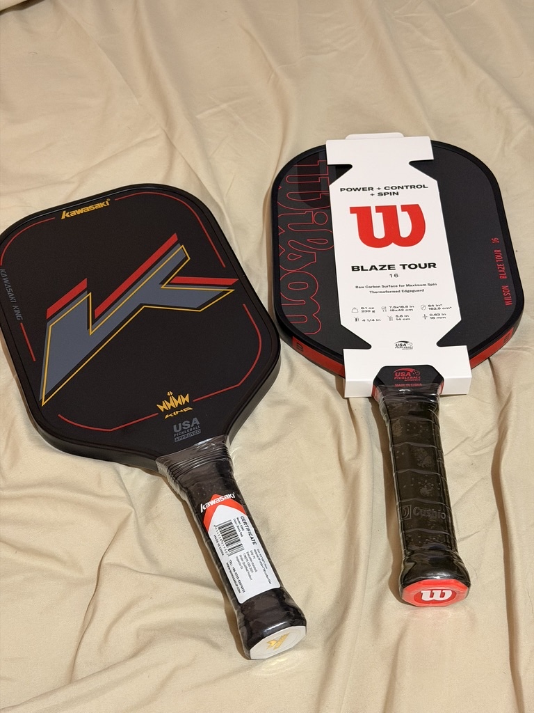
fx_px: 987
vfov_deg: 39.7
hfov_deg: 30.3
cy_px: 356
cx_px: 267
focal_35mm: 48
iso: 250
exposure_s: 1/46
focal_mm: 6.76
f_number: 1.78
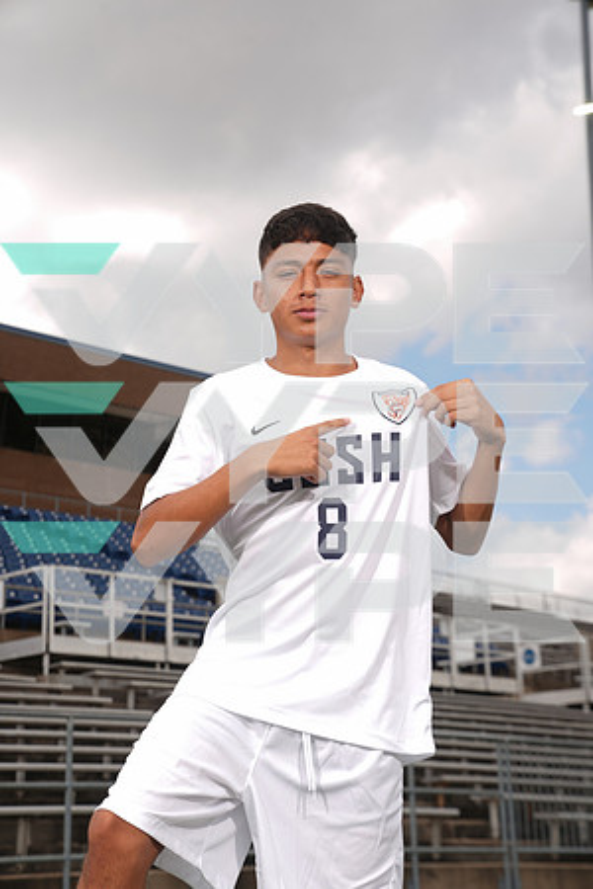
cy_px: 444
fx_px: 1729
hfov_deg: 19.5
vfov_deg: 28.8
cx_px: 296
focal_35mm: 70
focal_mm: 70
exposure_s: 1/200
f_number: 7.1
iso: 80
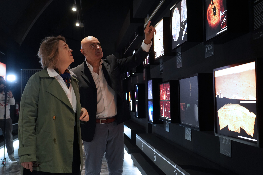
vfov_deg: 29.9
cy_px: 88
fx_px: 329
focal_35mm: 45
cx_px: 132
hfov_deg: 43.6
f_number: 4
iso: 3200
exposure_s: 1/200
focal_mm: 45
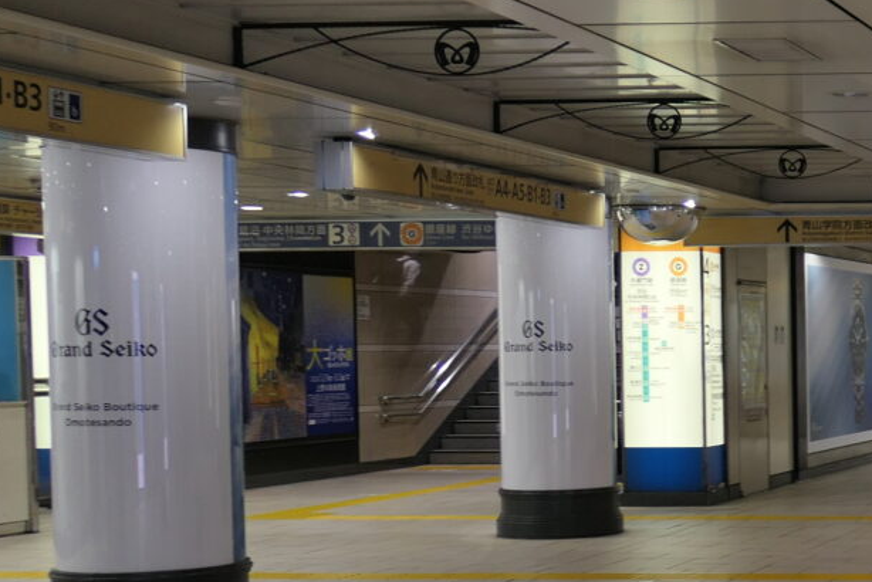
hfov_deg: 23.0
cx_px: 1219
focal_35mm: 75
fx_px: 1817
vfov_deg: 18.1
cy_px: 437
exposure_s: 1/125
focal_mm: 8.8
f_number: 1.6
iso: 125
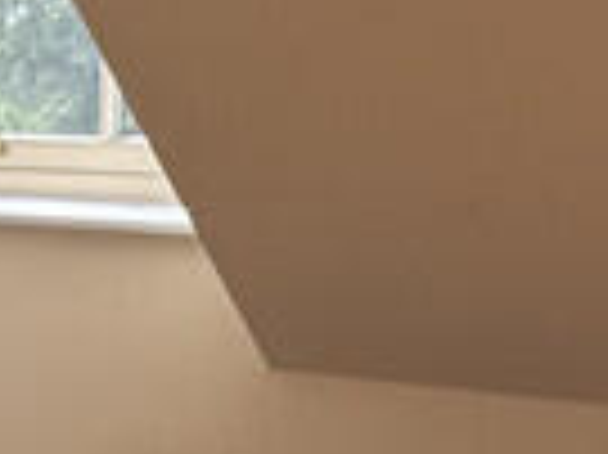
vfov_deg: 13.8
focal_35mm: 106
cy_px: 382
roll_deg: +0.0
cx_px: -144
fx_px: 1860
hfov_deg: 17.6
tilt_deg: -9.8
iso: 40
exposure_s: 1/255
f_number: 2.2
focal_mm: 2.22
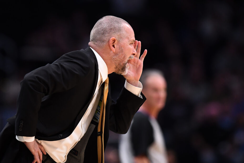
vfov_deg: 3.1
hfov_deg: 4.6
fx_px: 3050
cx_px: 122
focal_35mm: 450
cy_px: 82
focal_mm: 300
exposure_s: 1/2000
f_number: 2.8
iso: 3200
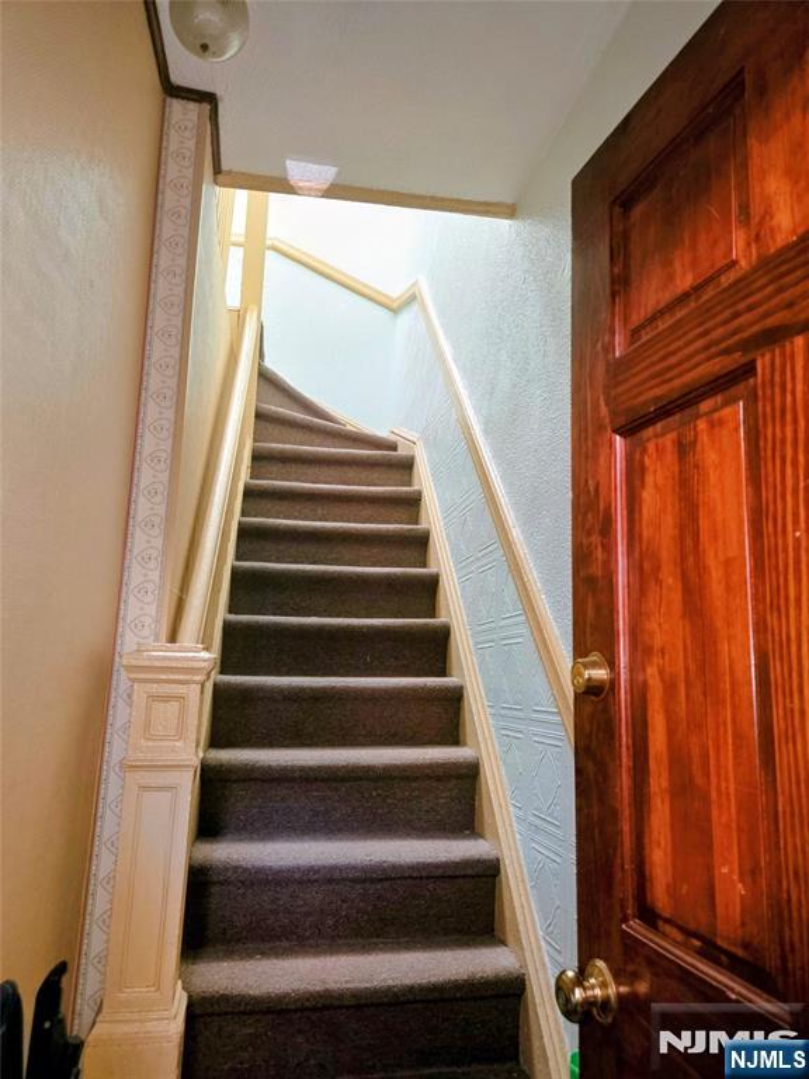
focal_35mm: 23
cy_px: 540
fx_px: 717
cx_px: 404
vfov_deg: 73.9
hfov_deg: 58.9
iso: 160
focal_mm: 5.4
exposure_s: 1/15
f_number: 1.8
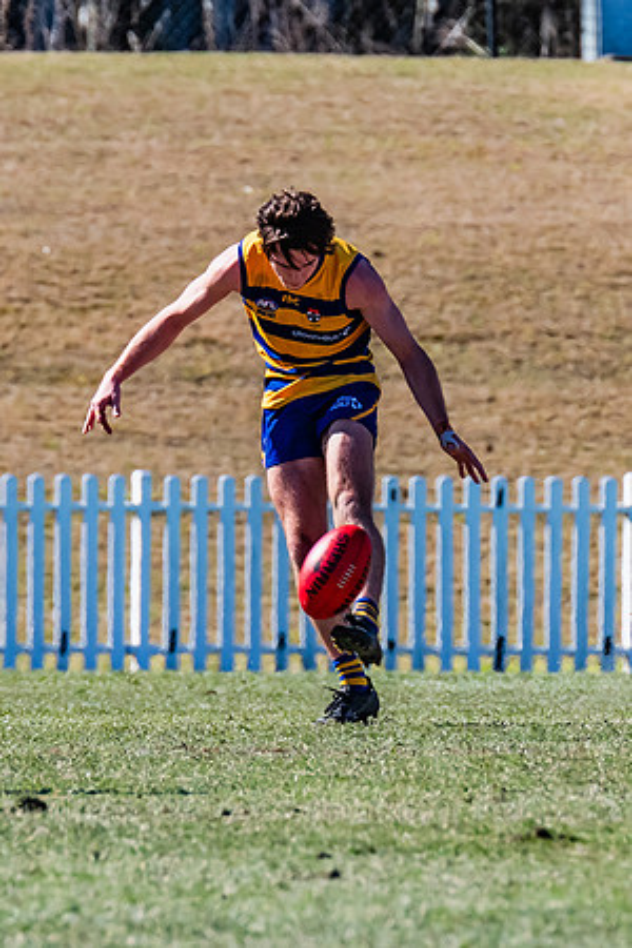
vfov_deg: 1.8
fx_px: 30184
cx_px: 449
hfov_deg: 1.2
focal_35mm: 1146
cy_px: 425
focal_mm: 420
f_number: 8
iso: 800
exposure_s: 1/1600
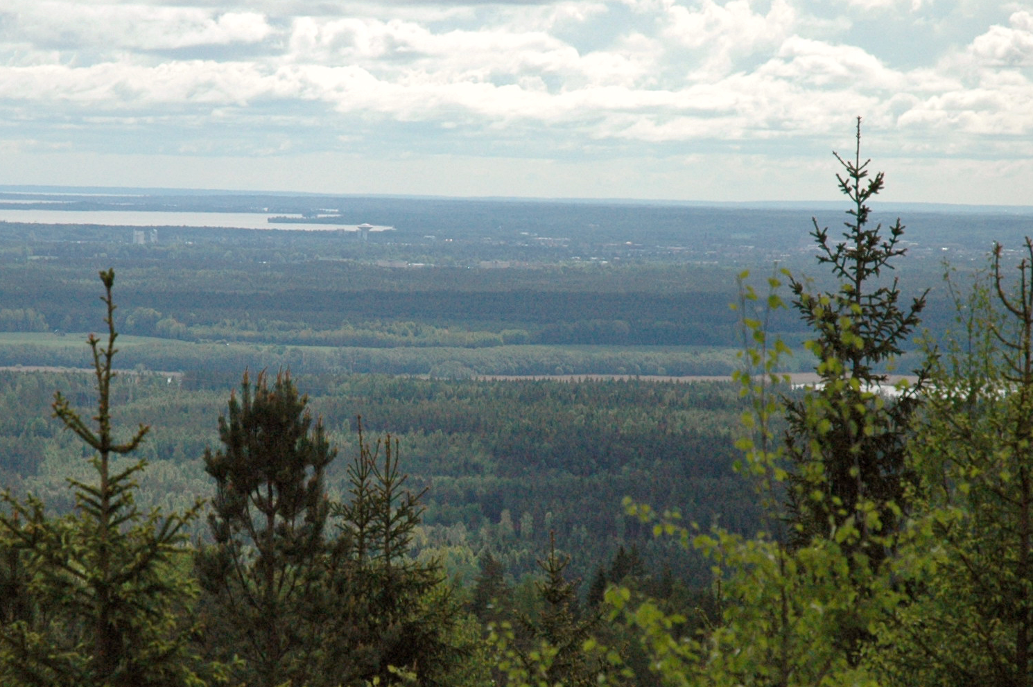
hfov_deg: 9.7
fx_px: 6078
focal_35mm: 212
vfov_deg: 6.5
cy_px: 430
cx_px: 415
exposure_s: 1/6400
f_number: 4.5
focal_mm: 70
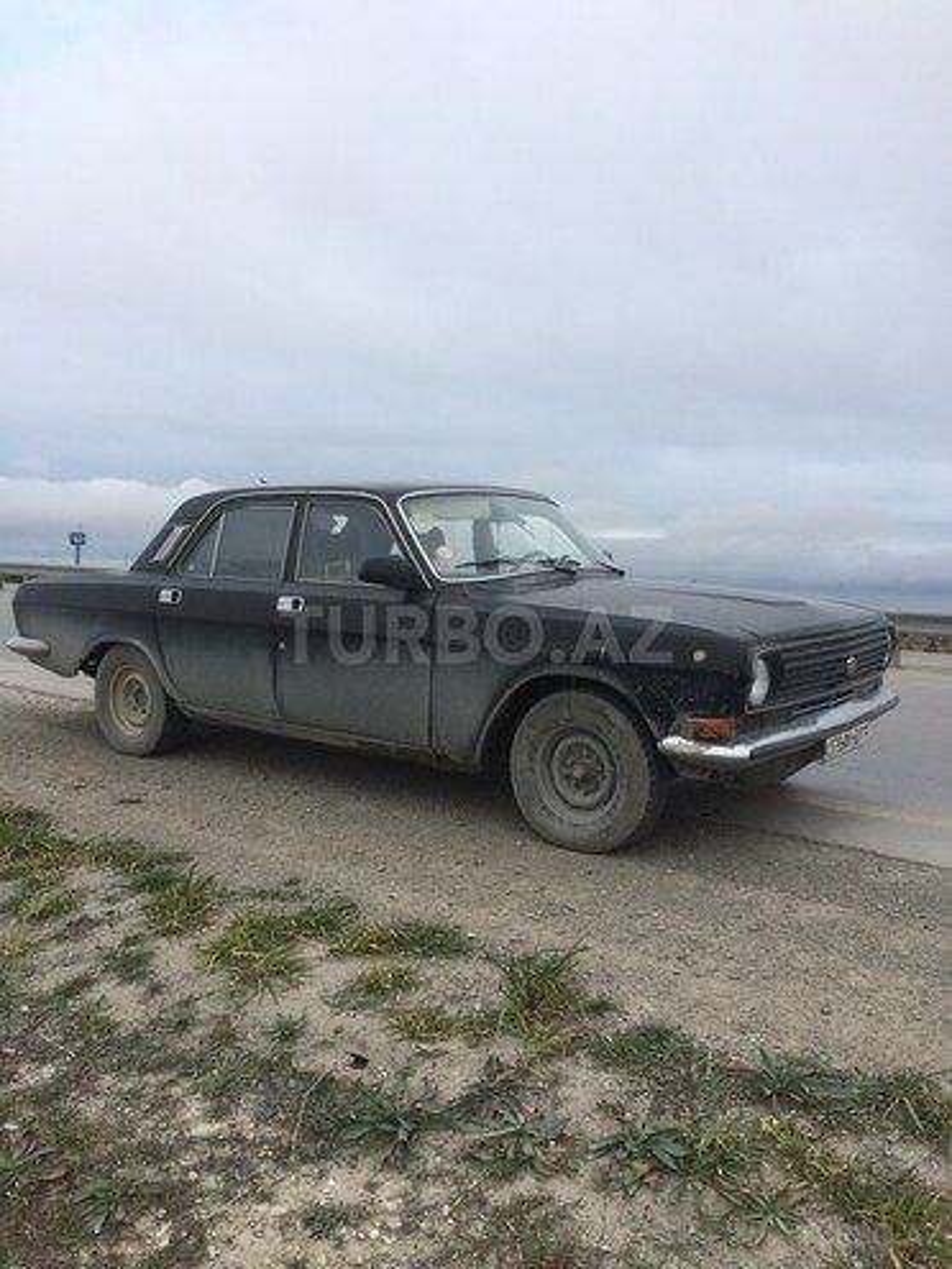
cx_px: 476
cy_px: 634
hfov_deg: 48.2
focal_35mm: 29
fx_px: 1063
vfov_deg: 61.7
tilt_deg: -4.3
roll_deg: -2.5
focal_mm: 4.15
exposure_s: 1/707
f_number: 2.2
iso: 32
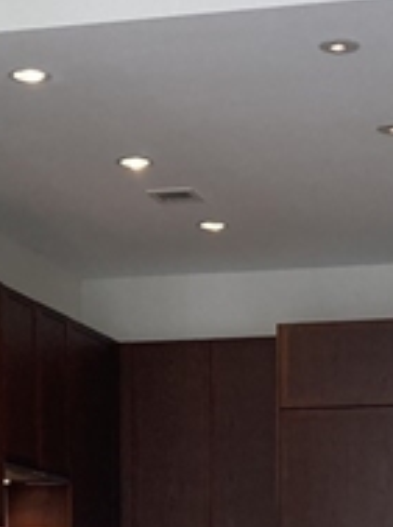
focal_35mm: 114
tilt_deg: -3.0
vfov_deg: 15.9
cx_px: 231
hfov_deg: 12.9
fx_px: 1732
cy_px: 786
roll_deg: +0.3
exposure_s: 1/120
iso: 80
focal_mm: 3.99
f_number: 1.8
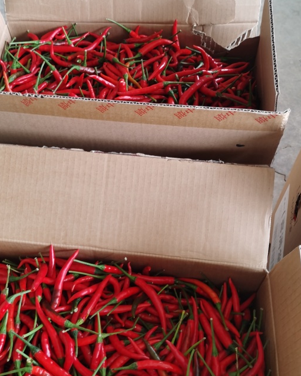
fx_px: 490
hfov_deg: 34.1
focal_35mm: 44
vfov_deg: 42.0
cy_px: 172
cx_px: 131
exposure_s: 1/129
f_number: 1.8
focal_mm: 5.58
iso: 50
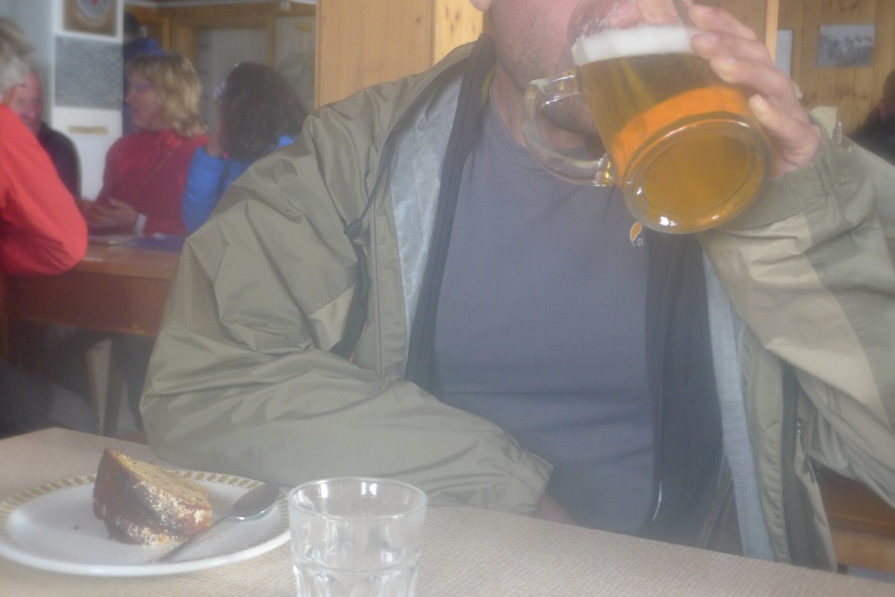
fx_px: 1169
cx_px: 448
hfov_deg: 41.9
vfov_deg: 28.7
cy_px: 298
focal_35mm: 47
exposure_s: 1/20
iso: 400
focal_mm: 10
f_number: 2.6
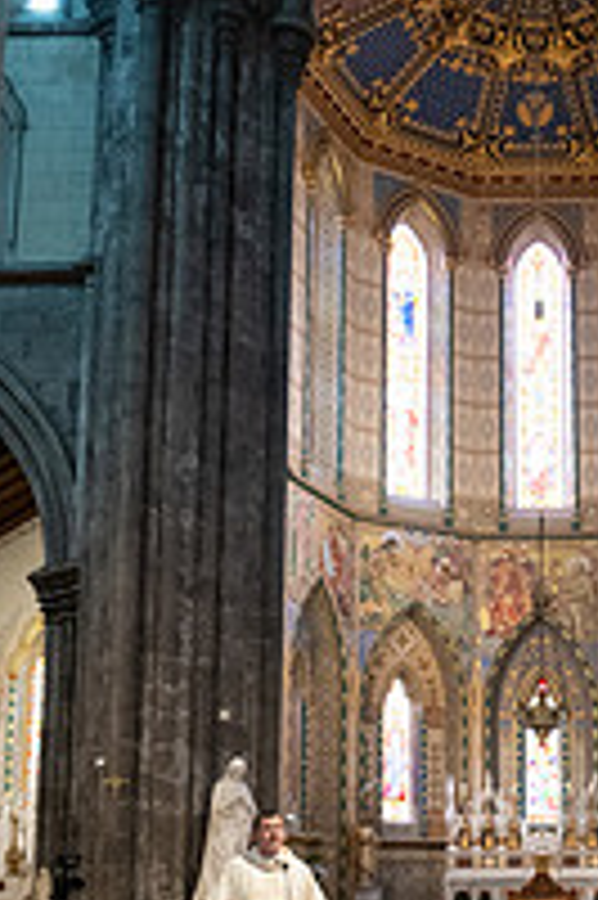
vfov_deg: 36.1
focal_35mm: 54
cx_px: 562
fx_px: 1348
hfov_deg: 24.2
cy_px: 670
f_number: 3.5
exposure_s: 1/160
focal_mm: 24
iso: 1250
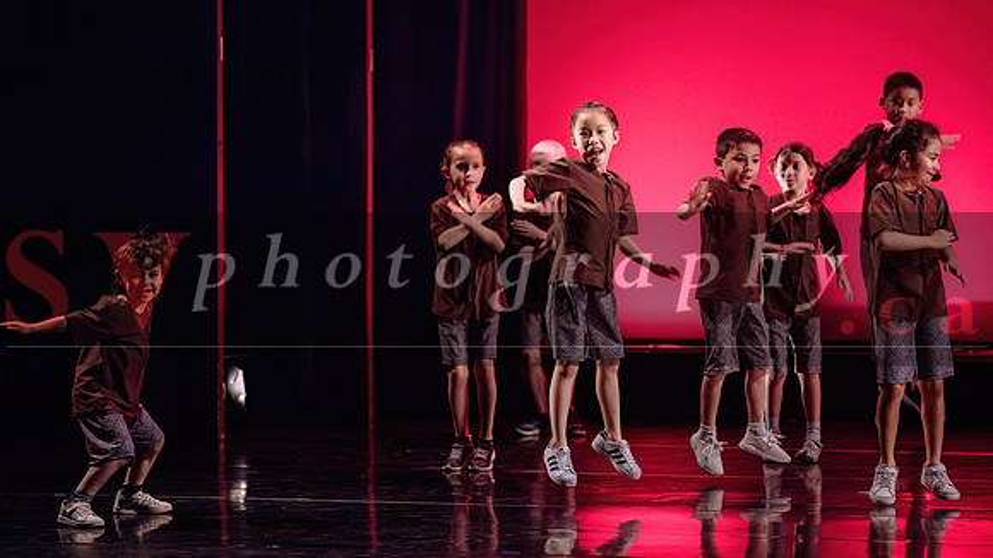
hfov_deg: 14.2
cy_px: 214
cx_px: 537
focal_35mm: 151
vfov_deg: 8.0
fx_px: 3982
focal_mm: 130
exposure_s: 1/200
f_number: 2.8
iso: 1600
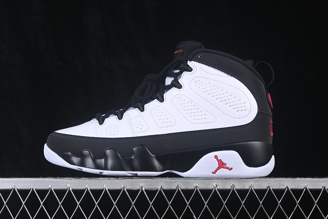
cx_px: 164
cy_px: 110
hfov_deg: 27.0
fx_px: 683
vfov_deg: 18.2
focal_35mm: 75
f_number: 8
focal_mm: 50
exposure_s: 1/80
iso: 160
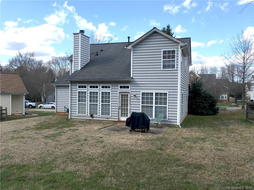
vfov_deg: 48.2
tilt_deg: -1.4
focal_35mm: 29
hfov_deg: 61.7
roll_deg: -0.2
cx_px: 127
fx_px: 213
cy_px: 95
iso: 25
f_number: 2.2
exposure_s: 1/1099
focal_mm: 4.15
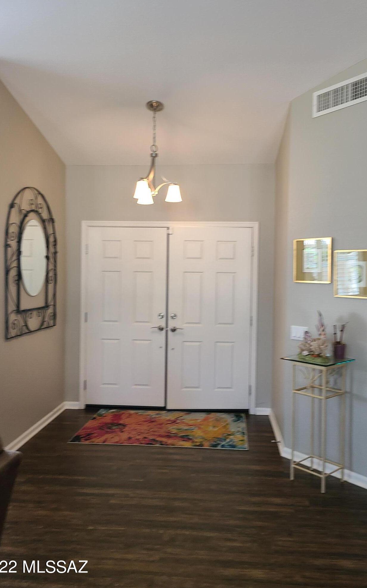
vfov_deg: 66.5
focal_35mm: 28
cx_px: 190
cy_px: 296
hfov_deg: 44.5
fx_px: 448
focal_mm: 5.4
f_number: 1.8
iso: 125
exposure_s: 1/60
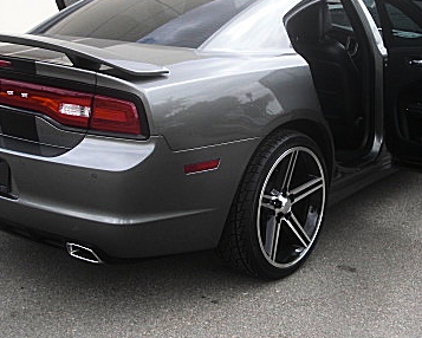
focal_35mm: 63
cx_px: 268
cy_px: 108
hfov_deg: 29.9
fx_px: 787
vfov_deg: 24.1
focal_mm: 6.3
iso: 50
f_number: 2.8
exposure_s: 1/320
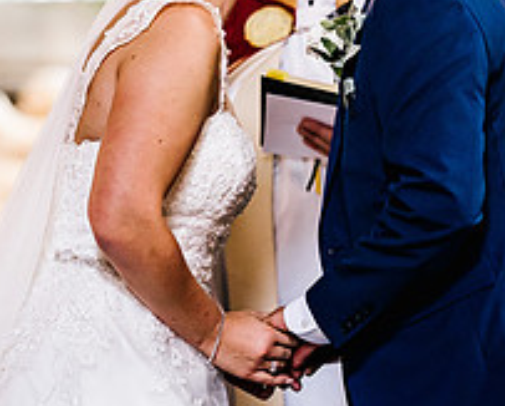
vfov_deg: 4.1
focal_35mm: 378
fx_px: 5658
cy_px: -24
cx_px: 296
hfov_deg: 5.1
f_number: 2.2
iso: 2000
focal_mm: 135
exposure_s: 1/250
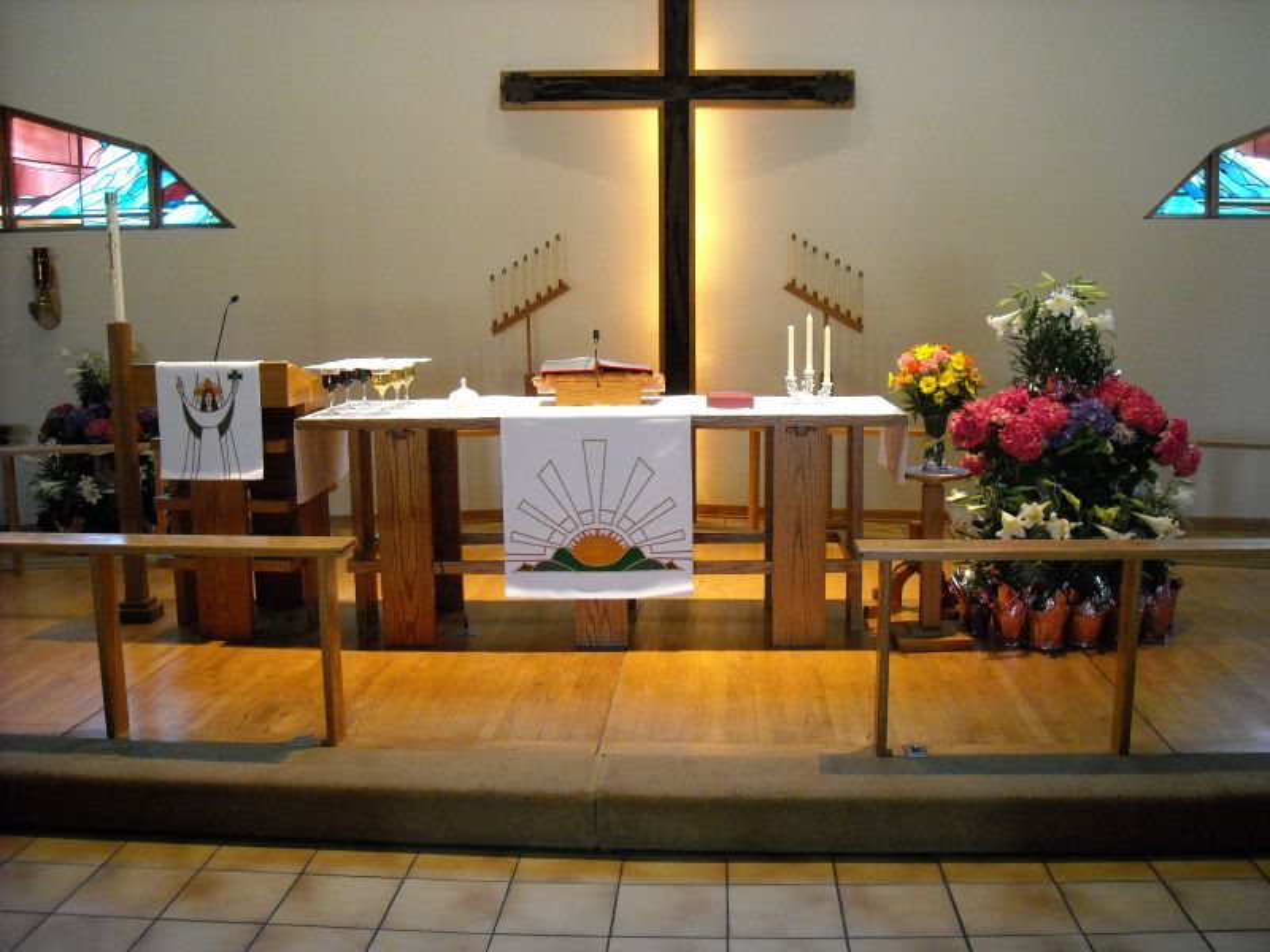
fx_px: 1284
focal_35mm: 35
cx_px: 635
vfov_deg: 40.7
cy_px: 476
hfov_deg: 52.6
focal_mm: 5.7
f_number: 2.8
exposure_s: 1/49
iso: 400
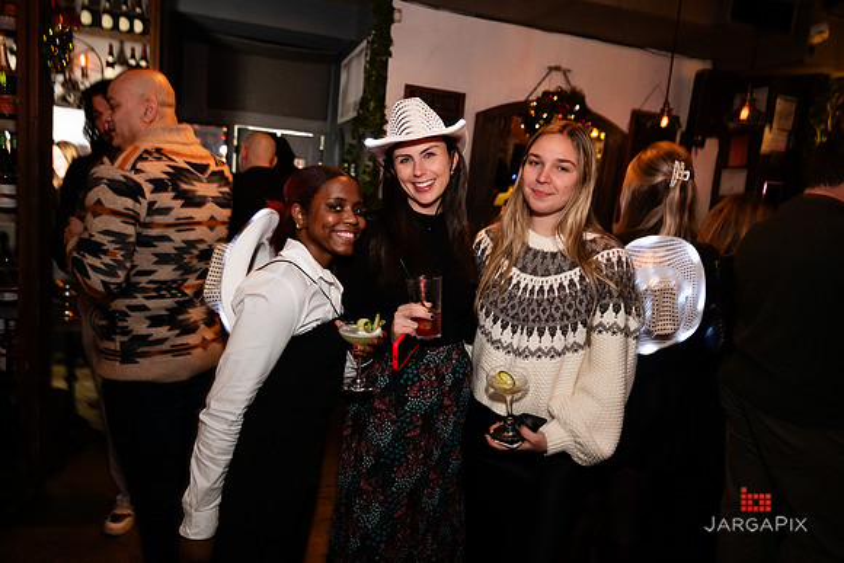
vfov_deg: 49.7
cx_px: 422
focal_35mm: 26
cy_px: 282
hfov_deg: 69.6
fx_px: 607
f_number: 2.8
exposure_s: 1/125
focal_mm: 24
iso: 3200
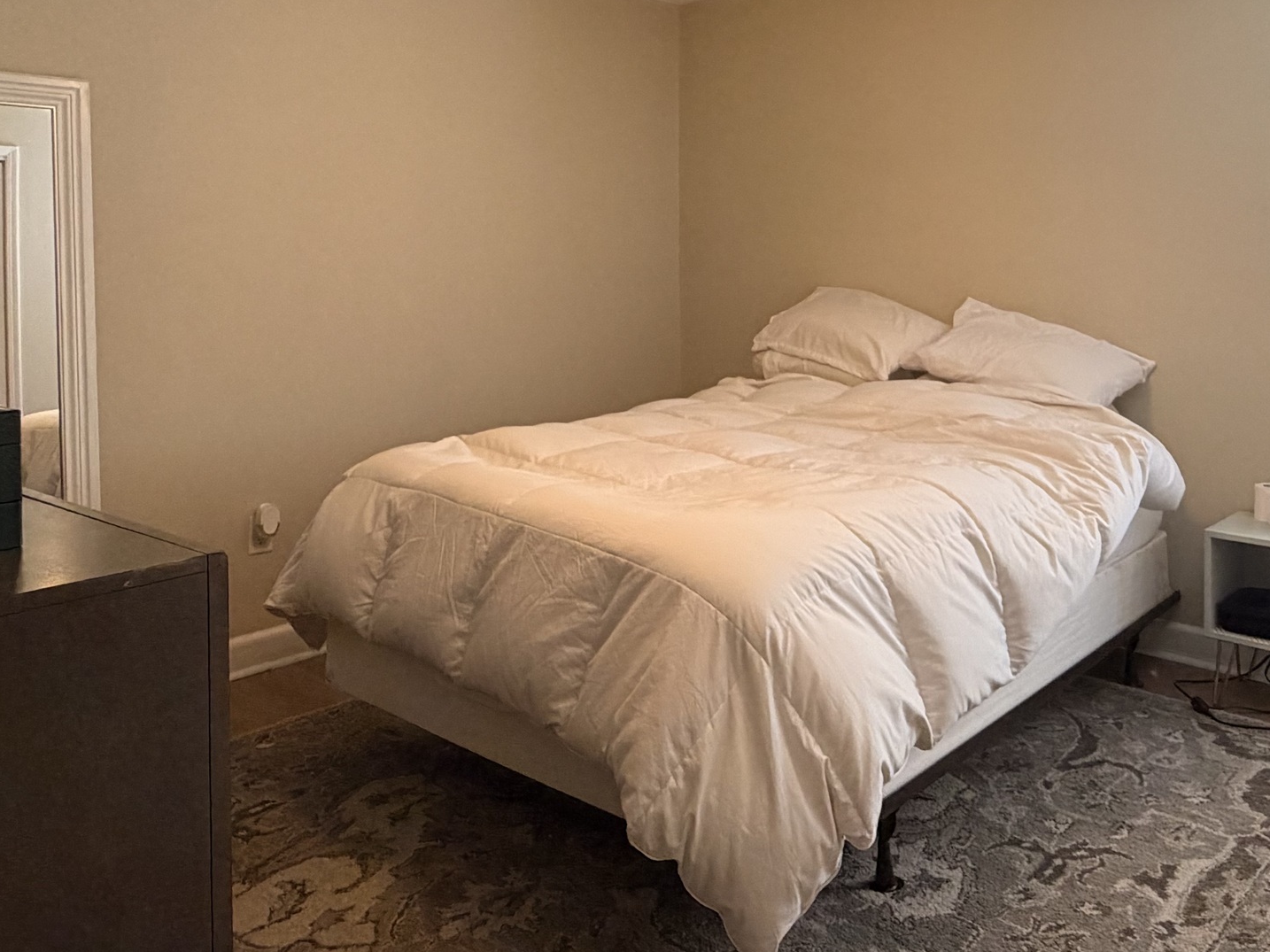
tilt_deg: +0.7
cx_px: 785
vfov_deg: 45.5
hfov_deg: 59.3
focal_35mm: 30
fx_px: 1100
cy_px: 267
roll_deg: +0.2
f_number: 2.2
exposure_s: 1/60
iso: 200
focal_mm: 2.22
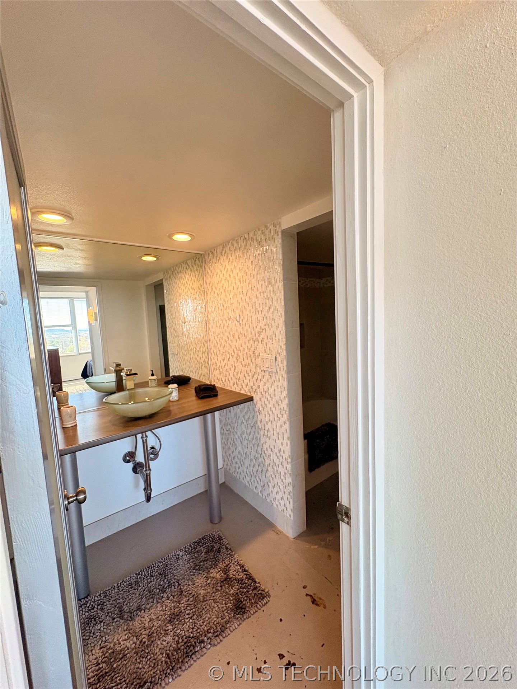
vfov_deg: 102.1
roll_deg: +2.8
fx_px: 279
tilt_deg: -5.1
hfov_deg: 85.7
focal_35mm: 14
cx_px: 258
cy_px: 344
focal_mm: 2.22
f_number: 2.2
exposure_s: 1/120
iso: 125
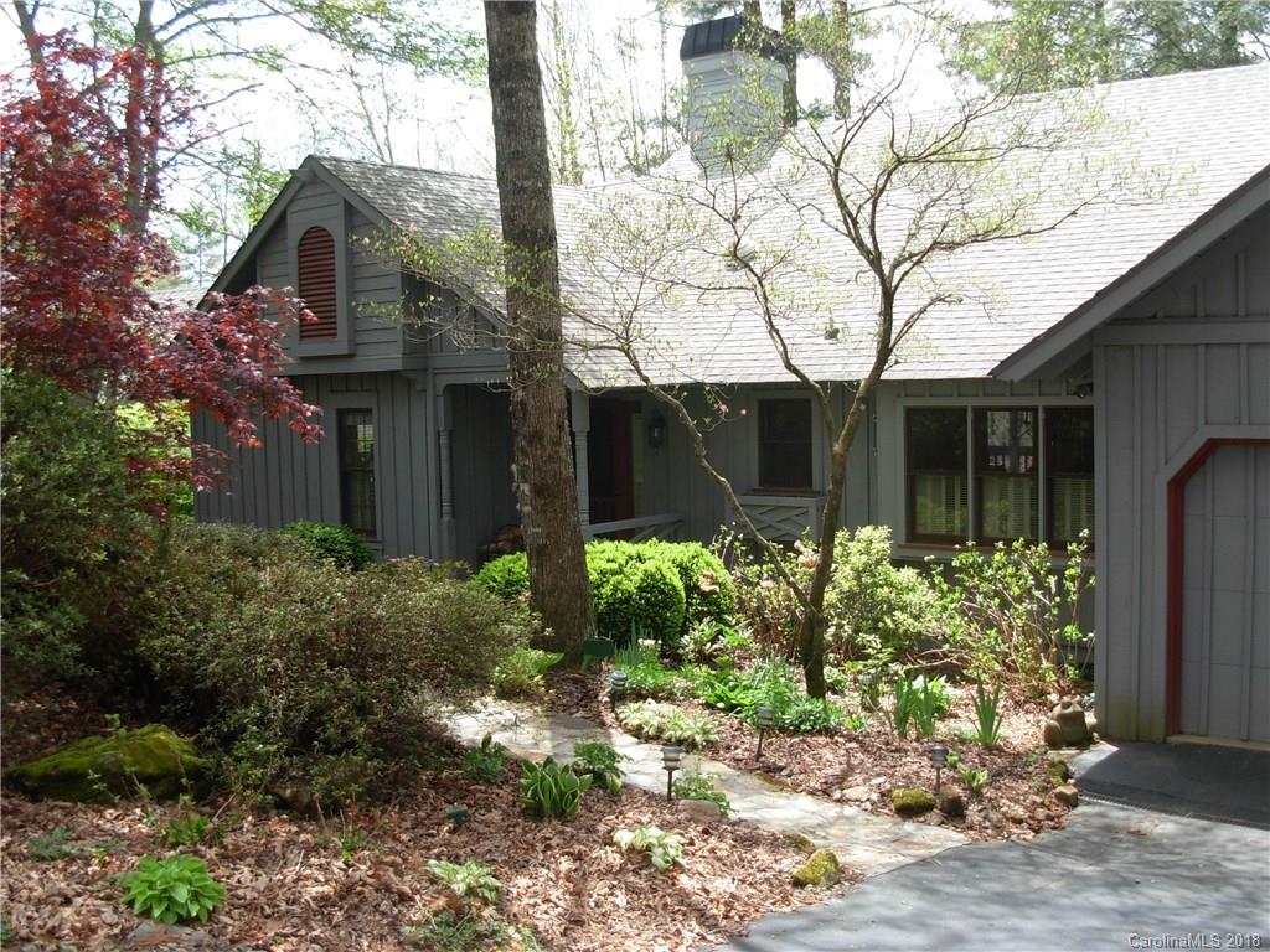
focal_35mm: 38
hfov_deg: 49.0
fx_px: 1394
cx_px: 635
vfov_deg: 37.7
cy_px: 476
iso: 79
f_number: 2.9
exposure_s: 1/256
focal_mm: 6.3
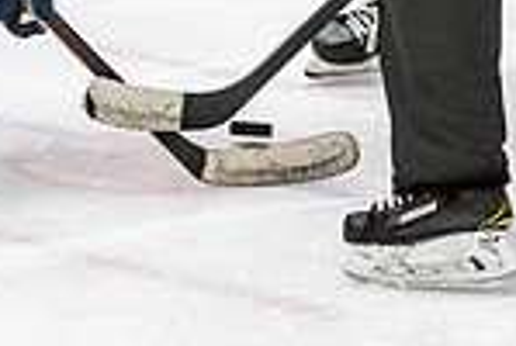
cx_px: 386
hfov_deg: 6.3
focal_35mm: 327
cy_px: -335
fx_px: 4696
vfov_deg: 4.2
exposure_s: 1/640
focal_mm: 70
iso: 2000
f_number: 2.8
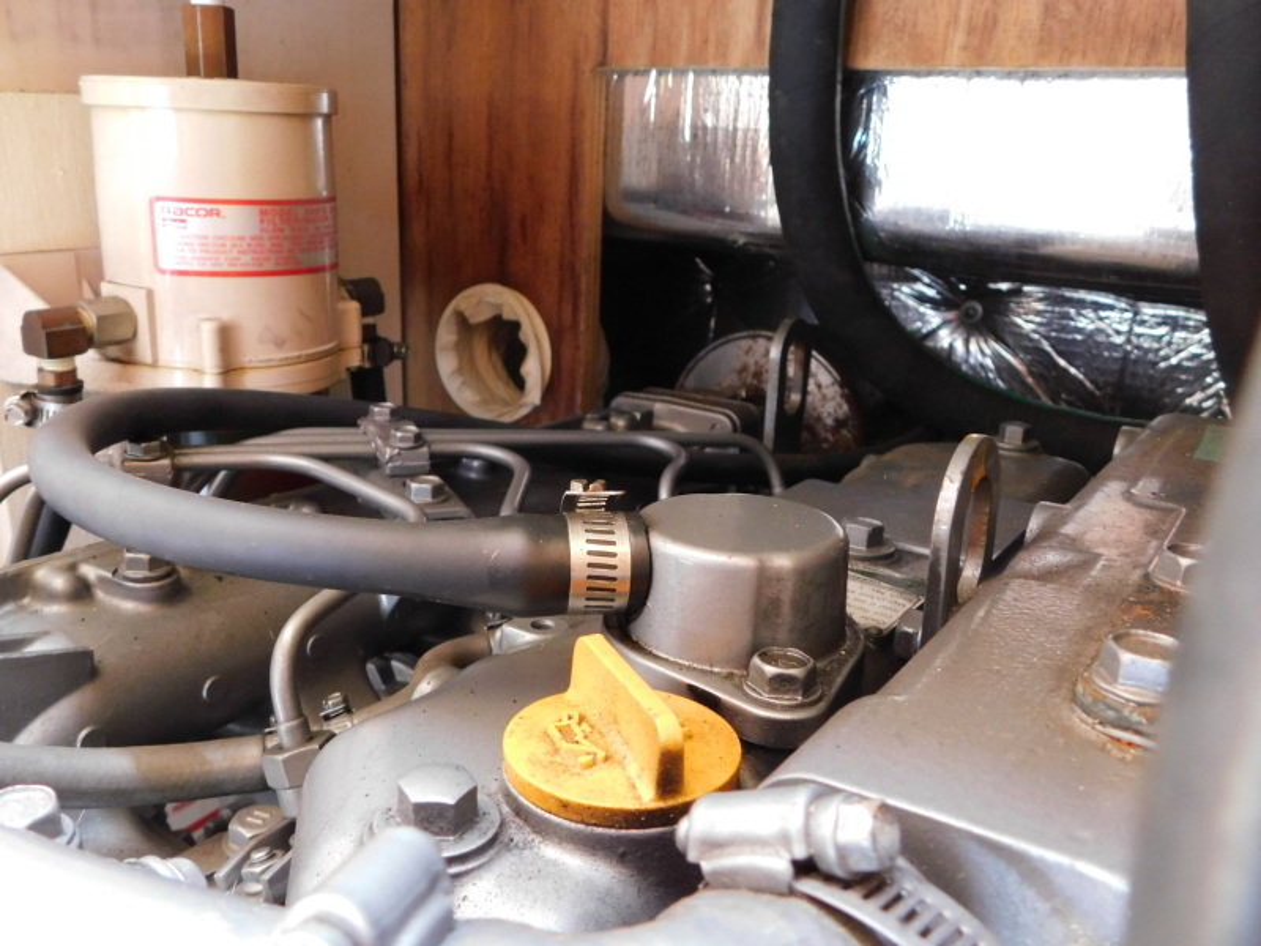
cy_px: 473
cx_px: 630
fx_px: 1093
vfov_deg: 46.8
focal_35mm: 30
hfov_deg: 60.0
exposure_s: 1/8
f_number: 3.2
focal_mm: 5.3
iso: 500
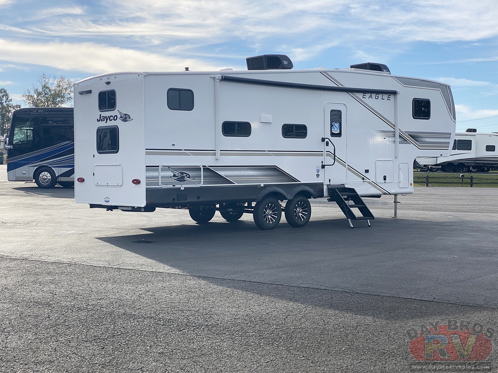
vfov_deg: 28.0
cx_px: 249
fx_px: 748
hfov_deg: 36.8
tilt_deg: -1.2
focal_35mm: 52
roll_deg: -1.2
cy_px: 186
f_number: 2
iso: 20
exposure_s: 1/773
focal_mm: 6
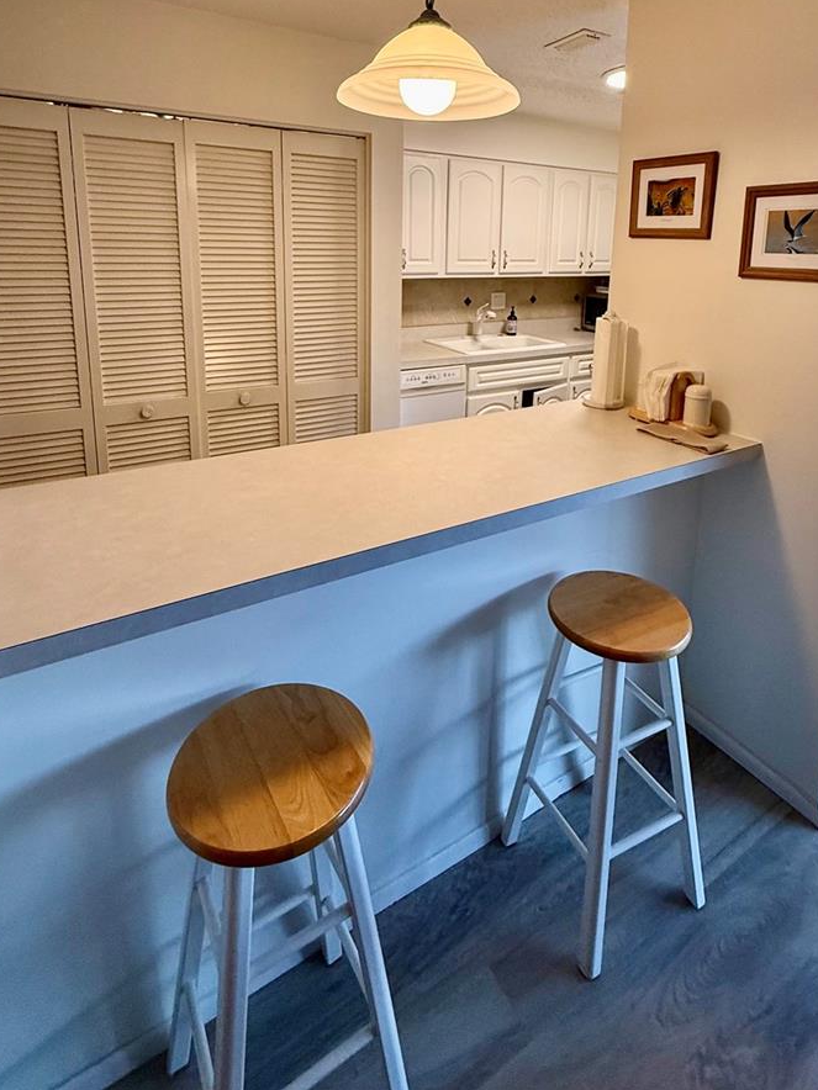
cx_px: 440
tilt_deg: -9.3
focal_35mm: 19
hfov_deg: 68.6
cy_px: 353
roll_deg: -2.0
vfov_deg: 81.5
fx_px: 599
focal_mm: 2.22
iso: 200
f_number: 2.2
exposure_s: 1/120
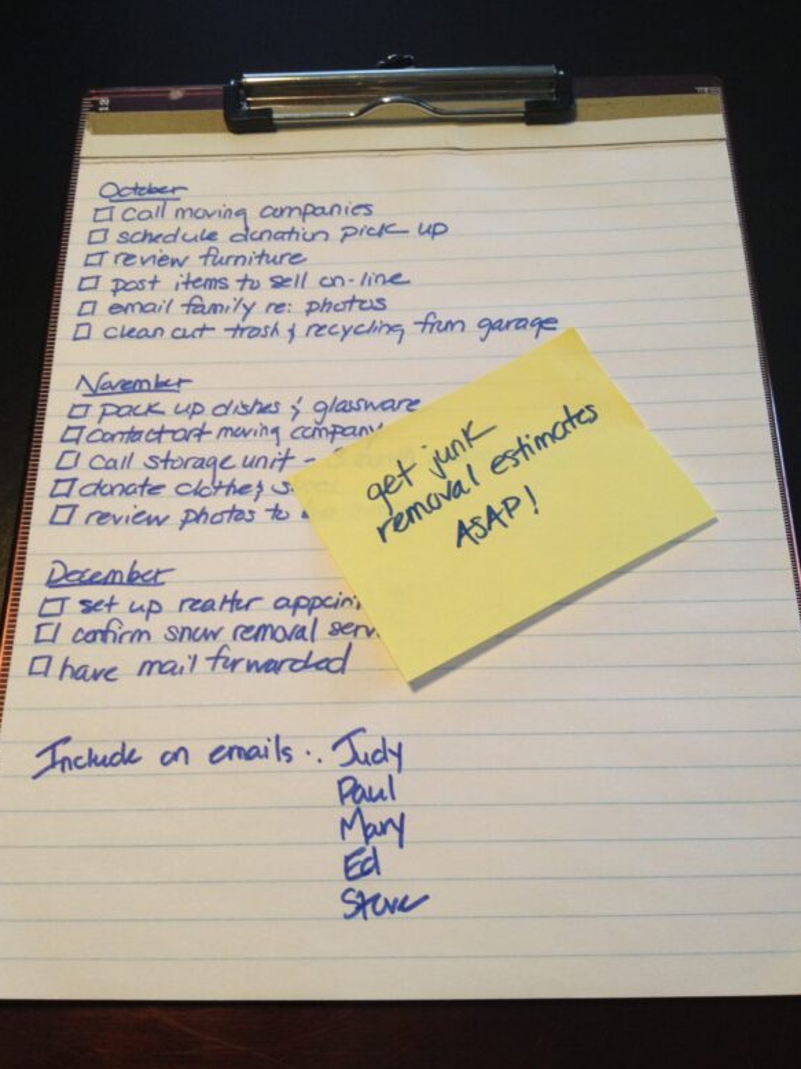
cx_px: 393
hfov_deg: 39.6
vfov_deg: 51.4
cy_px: 525
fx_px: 1111
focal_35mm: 36
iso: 160
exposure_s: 1/20
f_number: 2.4
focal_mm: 4.28
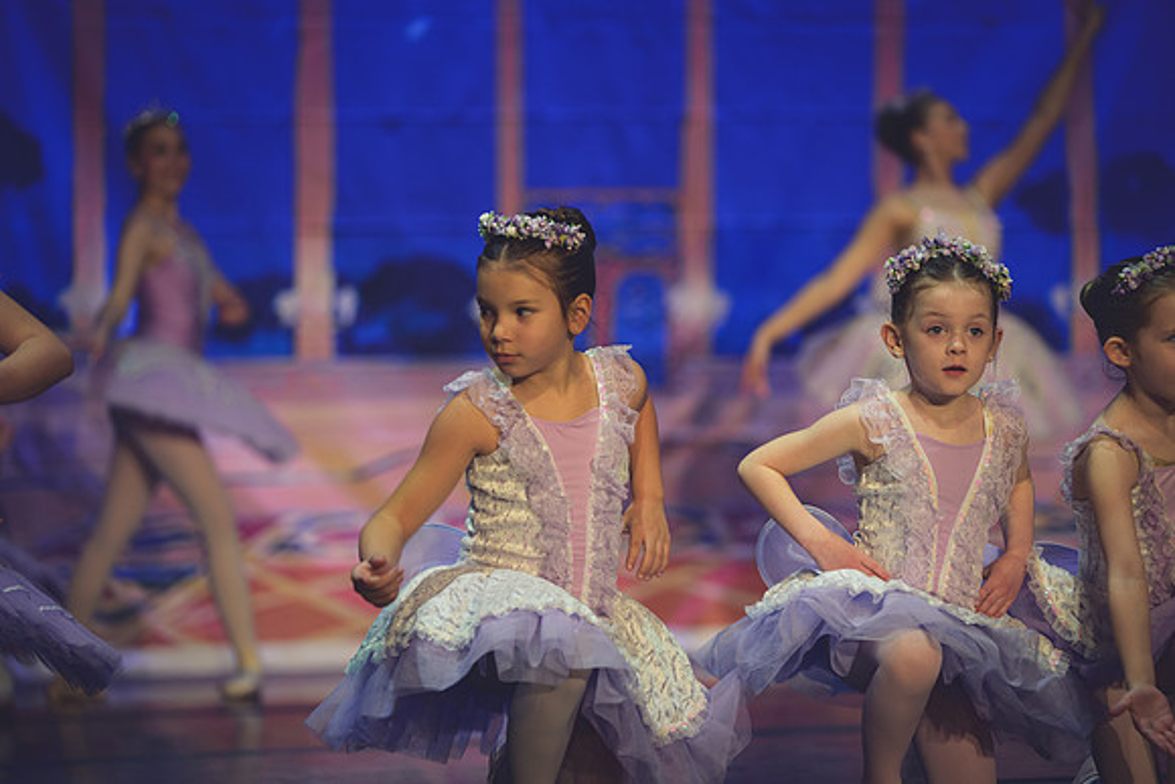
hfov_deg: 14.2
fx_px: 4734
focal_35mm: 145
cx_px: 588
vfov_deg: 9.5
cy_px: 392
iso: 1000
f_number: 2.8
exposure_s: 1/320
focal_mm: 145
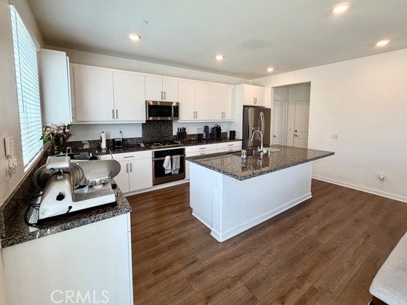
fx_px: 188
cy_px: 133
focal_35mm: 16
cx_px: 202
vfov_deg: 77.7
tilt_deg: -5.5
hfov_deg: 94.5
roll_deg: -0.2
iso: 125
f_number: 2.2
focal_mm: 2.22
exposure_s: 1/120
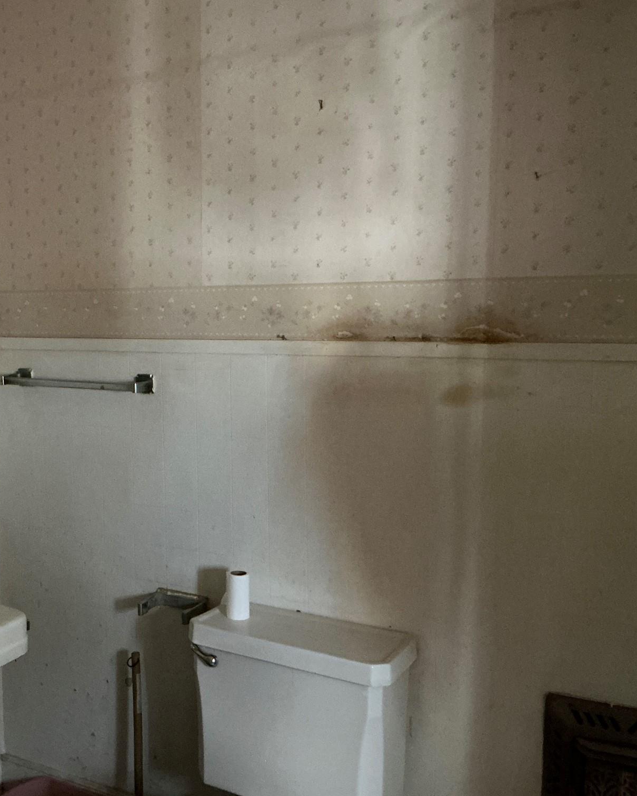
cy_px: 396
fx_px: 872
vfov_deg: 49.1
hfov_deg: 39.6
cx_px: 203
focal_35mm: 37
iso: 640
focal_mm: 3
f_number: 1.8
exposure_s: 1/25
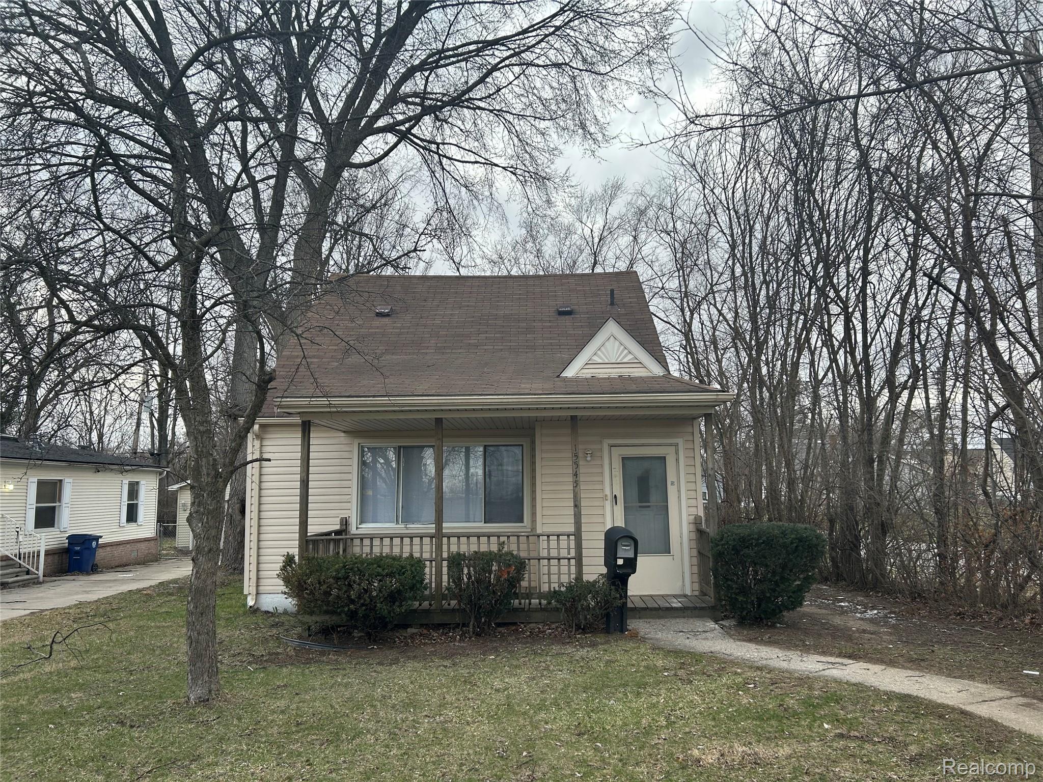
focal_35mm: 26
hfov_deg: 67.3
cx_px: 522
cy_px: 391
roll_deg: +0.7
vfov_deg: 53.1
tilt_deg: +7.1
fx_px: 783
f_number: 1.5
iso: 50
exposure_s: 1/965
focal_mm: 5.7
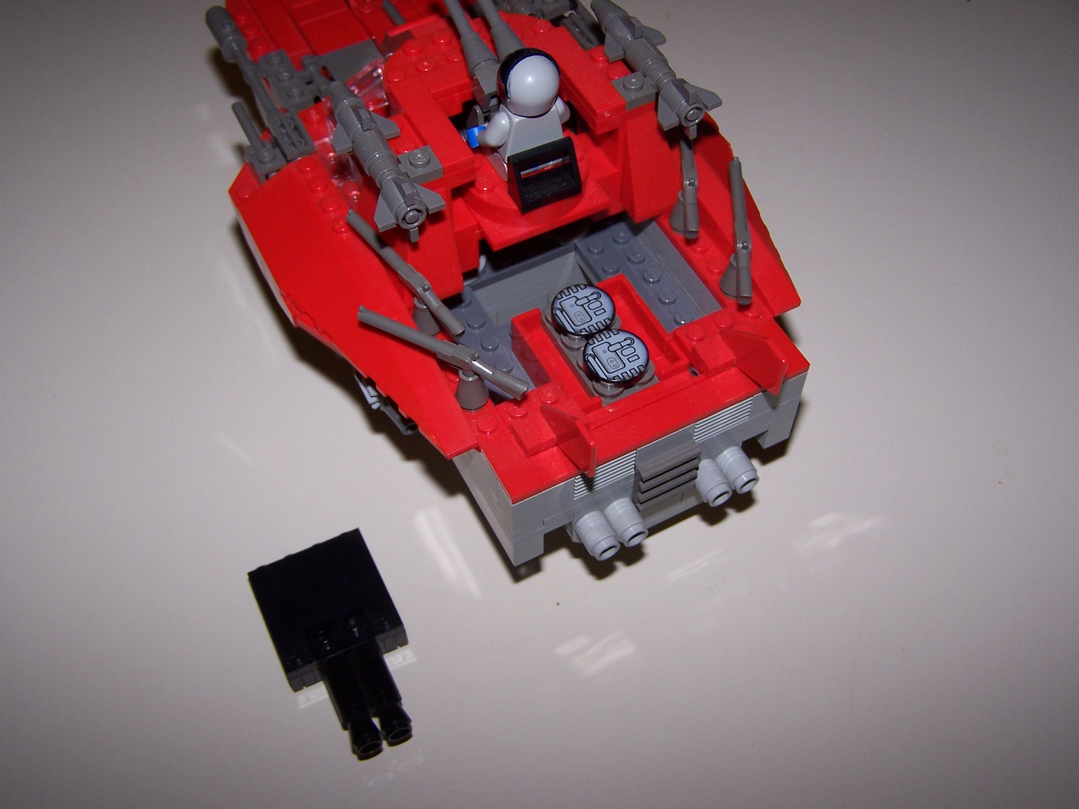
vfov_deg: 37.7
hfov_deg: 49.0
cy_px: 404
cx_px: 540
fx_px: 1184
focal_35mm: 38
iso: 80
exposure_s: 1/60
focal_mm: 6.3
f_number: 2.8
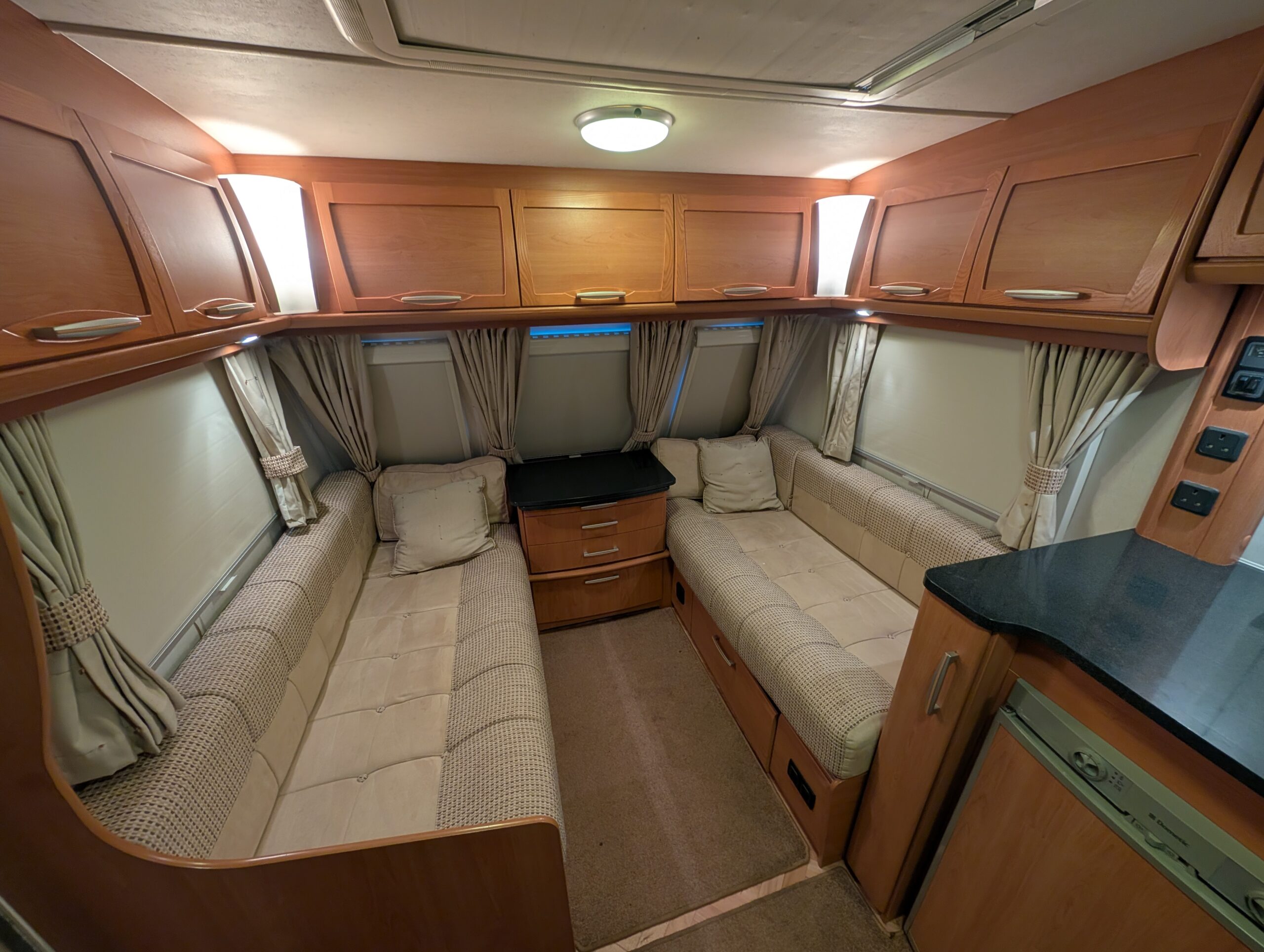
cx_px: 632
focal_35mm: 12
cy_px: 476
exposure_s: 1/25
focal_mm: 2.02
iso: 70
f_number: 1.7
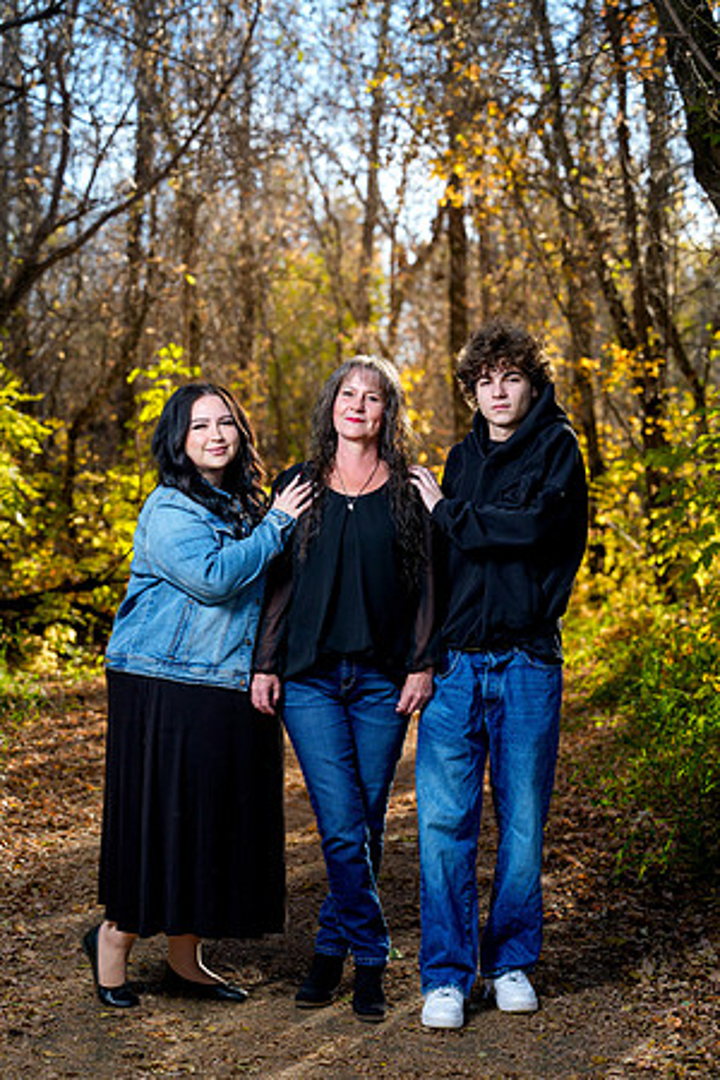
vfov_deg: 27.3
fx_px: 2220
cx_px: 360
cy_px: 540
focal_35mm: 74
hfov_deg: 18.4
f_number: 4
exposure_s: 1/160
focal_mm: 74
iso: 400
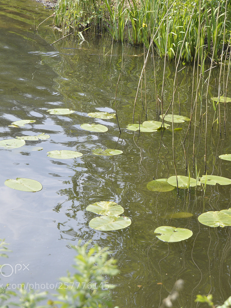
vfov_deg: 16.5
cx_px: 190
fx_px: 1065
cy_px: 154
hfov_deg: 12.3
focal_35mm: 120
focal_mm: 55
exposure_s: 1/160
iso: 100
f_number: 5.6
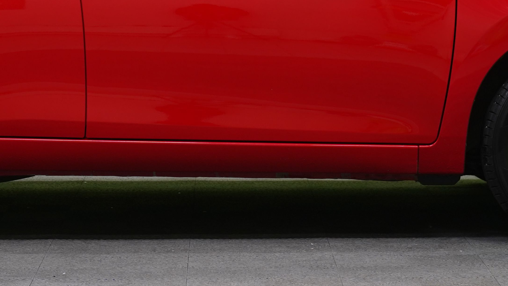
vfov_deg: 7.2
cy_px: -33
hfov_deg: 12.8
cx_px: 211
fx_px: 2263
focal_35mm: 168
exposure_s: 1/25
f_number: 5
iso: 400
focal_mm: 58
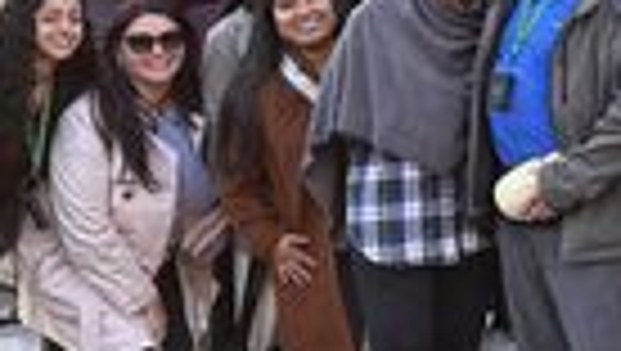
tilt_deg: -1.3
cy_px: -45
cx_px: 814
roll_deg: -1.1
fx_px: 1747
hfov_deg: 18.7
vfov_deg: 11.3
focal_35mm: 106
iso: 64
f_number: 1.78
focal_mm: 6.86
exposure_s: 1/187
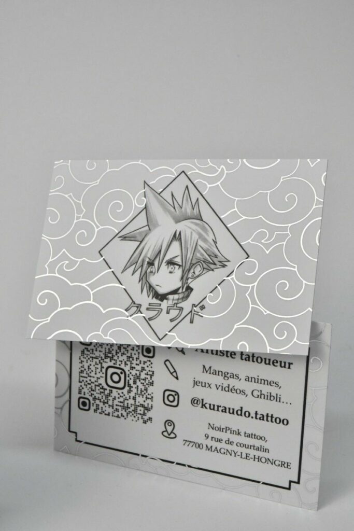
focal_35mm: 105
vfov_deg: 19.5
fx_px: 1548
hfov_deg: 13.0
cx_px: 177
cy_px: 266
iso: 2500
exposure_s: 1/125
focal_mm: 70
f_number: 18
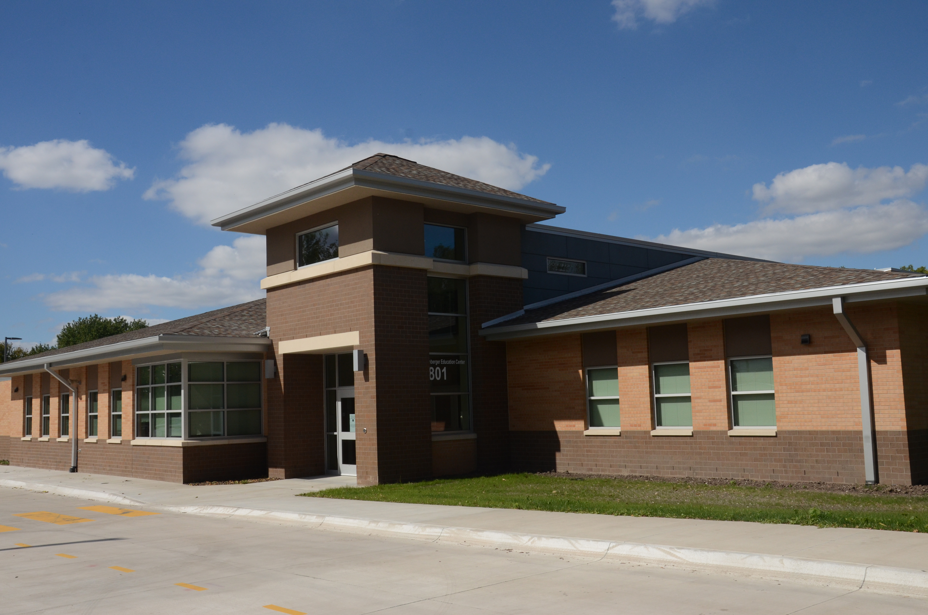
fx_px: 926
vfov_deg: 36.7
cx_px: 464
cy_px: 308
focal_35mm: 36
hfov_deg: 53.2
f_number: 14
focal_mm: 24
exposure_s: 1/800
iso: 400
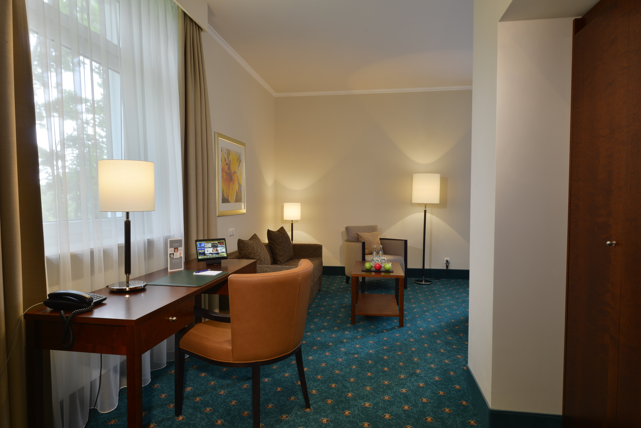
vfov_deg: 57.3
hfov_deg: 78.6
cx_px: 320
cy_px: 214
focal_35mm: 22
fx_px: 392
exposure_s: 1/1.3
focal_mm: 22
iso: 160
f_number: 18
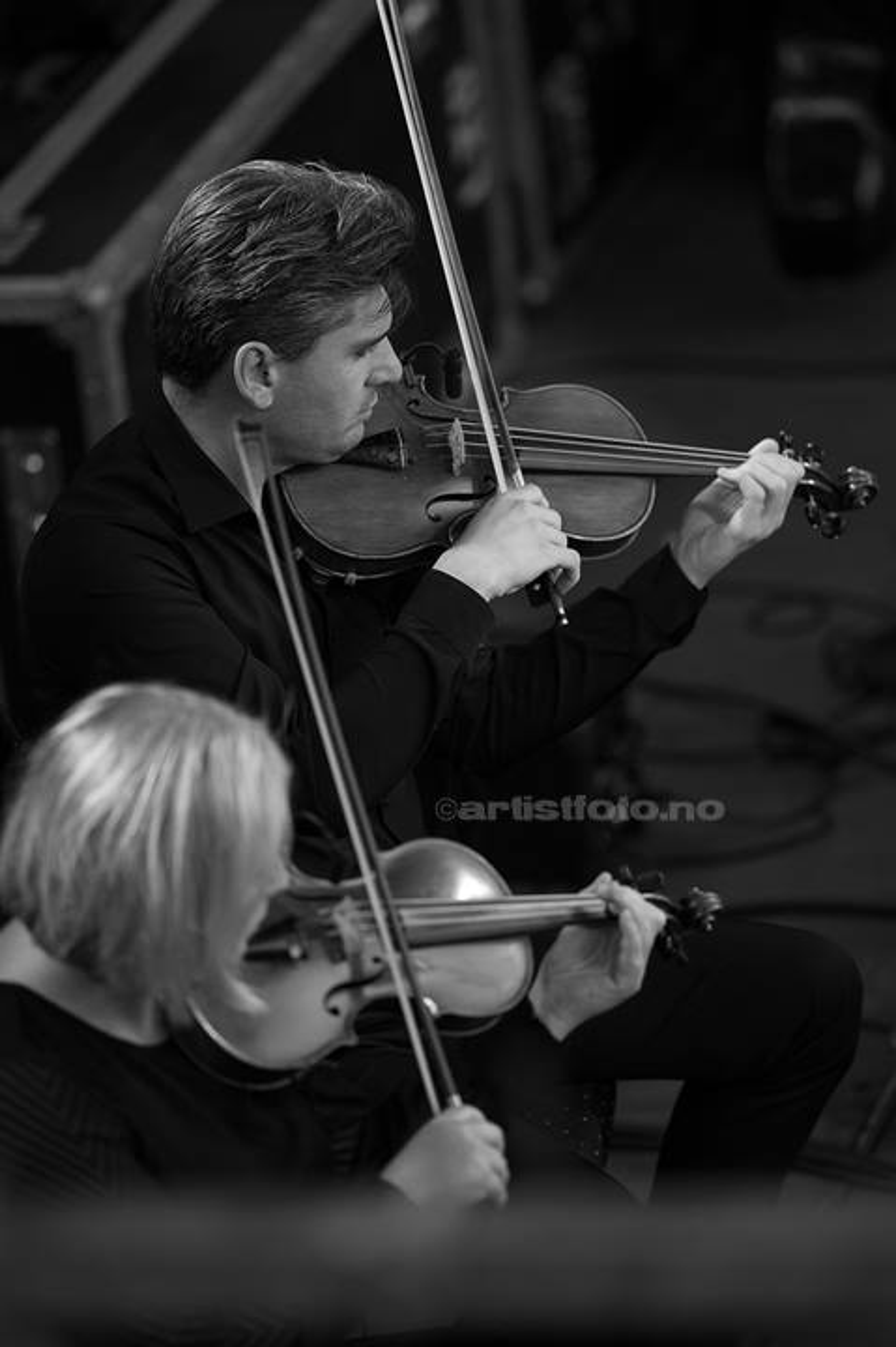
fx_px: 11215
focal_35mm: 300
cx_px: 448
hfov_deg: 4.6
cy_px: 674
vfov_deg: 6.9
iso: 2000
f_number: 2.8
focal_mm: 300
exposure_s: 1/1250
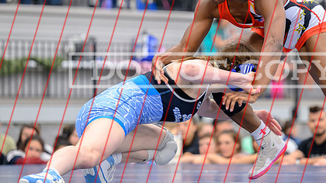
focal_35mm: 236
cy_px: 40
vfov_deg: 5.1
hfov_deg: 9.1
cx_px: 241
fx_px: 2040
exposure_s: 1/800
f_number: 2.8
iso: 3600
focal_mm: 125
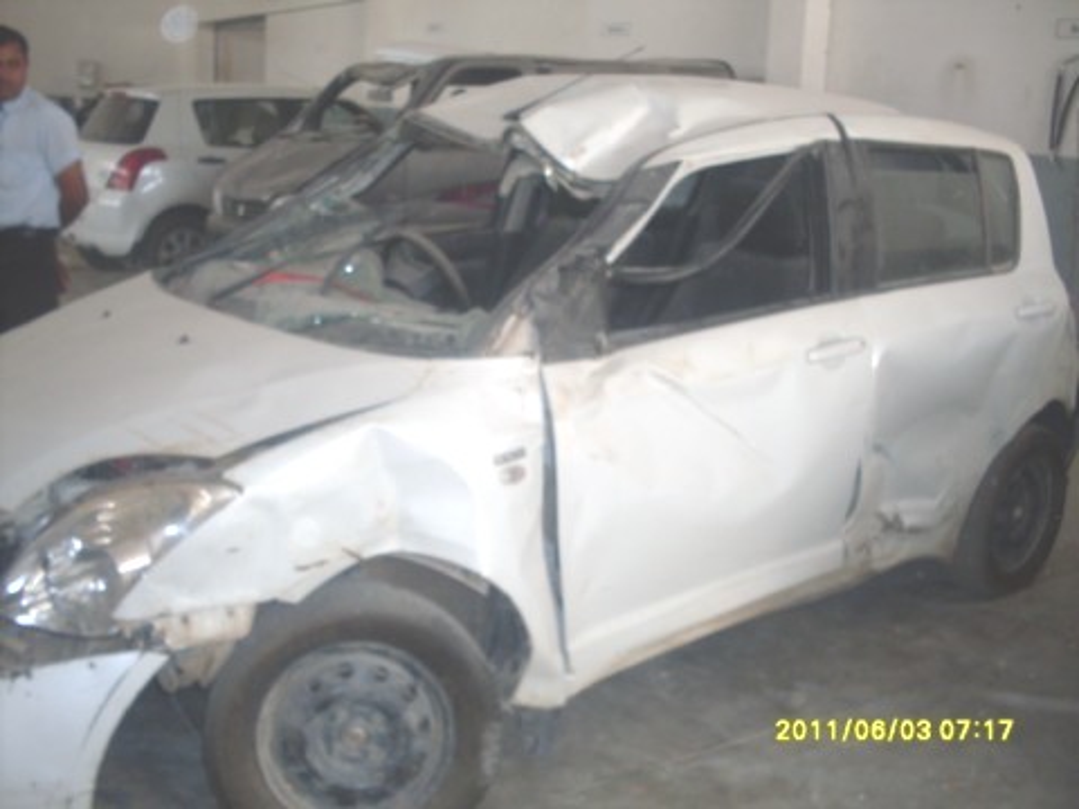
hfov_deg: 49.0
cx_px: 540
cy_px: 404
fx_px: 1184
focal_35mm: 38
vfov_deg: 37.7
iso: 100
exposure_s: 1/45
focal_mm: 6.3
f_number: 2.8
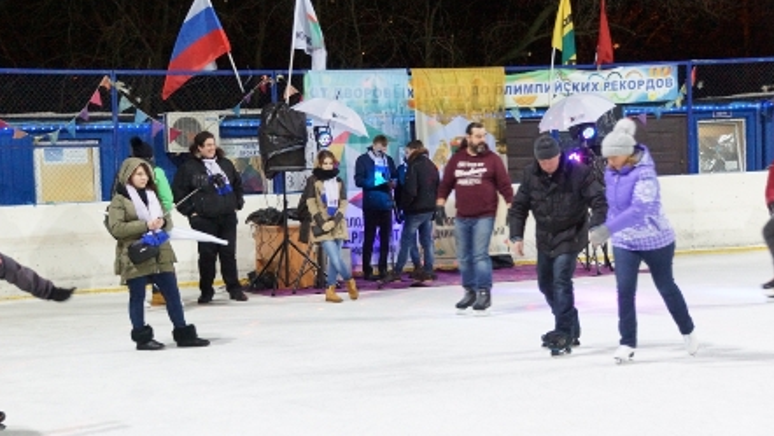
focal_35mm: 88
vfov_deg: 13.8
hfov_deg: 24.3
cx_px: 387
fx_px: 1797
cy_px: 211
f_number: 5
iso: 2500
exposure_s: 1/50
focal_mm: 55
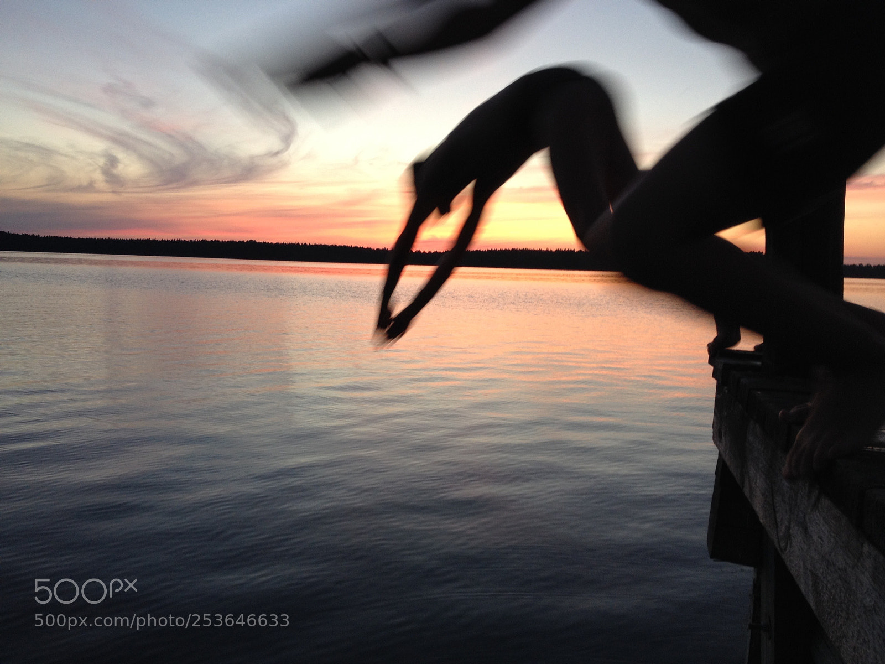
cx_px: 442
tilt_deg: -5.8
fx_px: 895
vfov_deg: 40.7
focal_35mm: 35
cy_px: 332
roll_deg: -0.6
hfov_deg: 52.6
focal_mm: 4.28
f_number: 2.4
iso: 50
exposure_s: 1/30
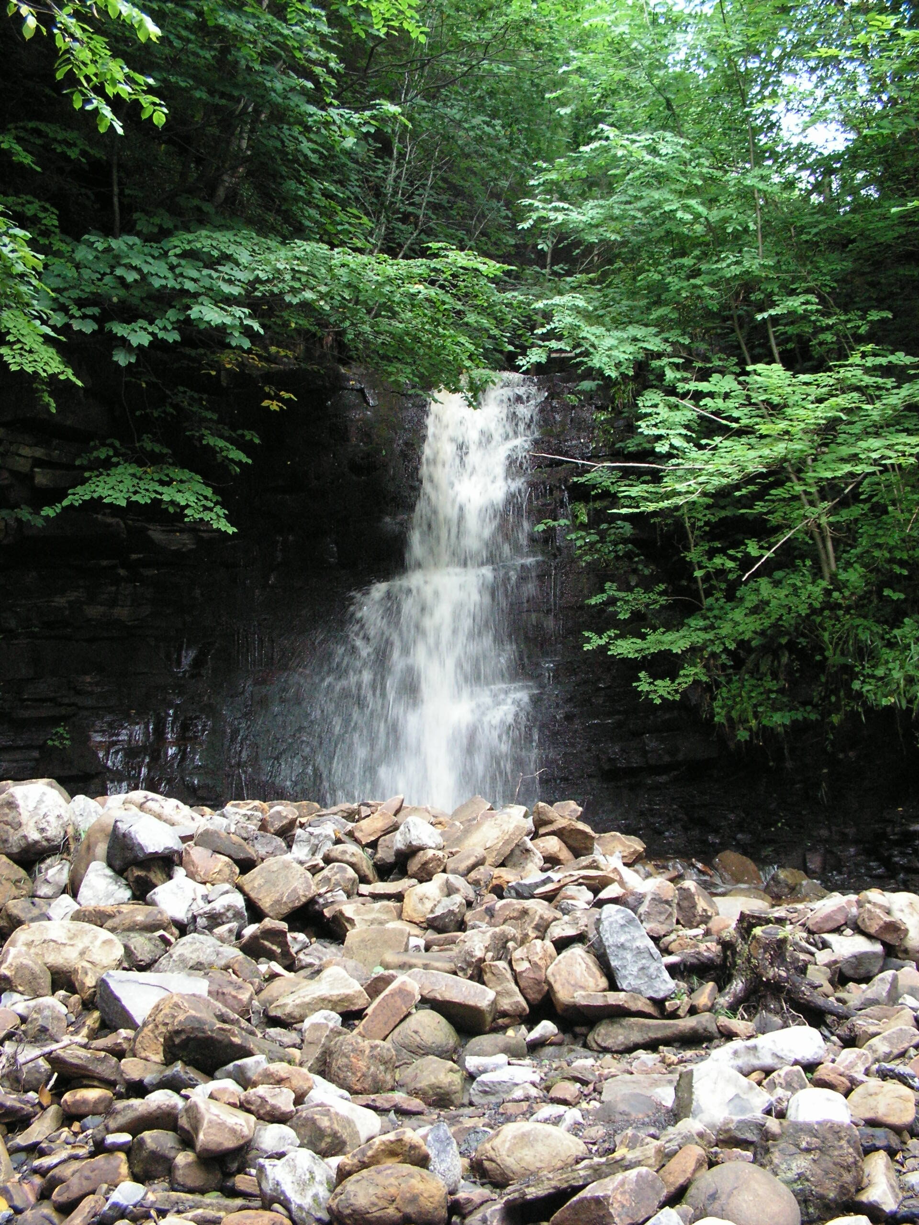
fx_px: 1274
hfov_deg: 39.7
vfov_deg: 51.4
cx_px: 460
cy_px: 612
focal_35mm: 36
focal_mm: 6
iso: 125
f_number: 3.2
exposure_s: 1/40
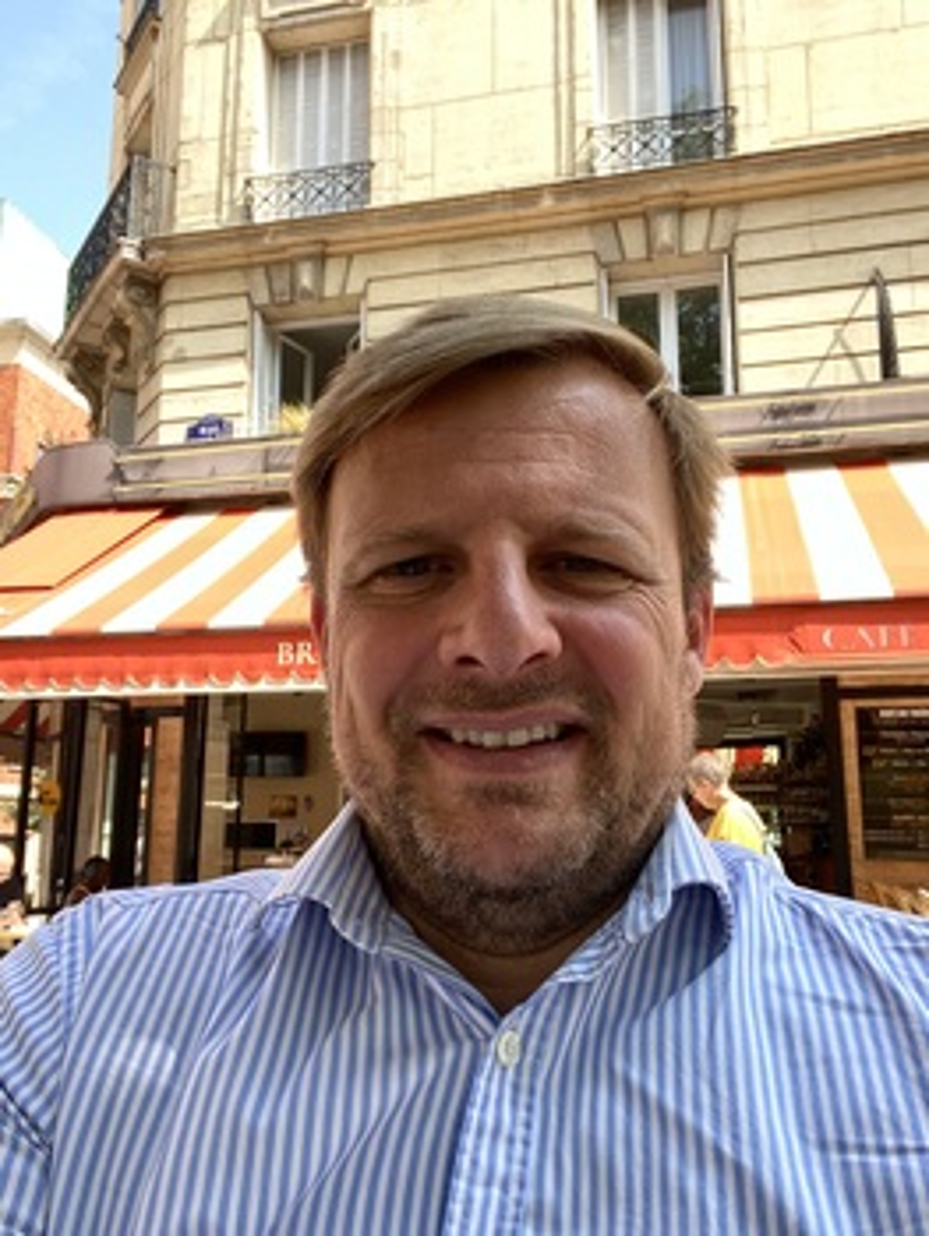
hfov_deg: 46.8
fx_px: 1072
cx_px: 464
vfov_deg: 59.9
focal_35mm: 30
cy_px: 618
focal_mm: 2.71
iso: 32
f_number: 2.2
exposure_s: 1/122
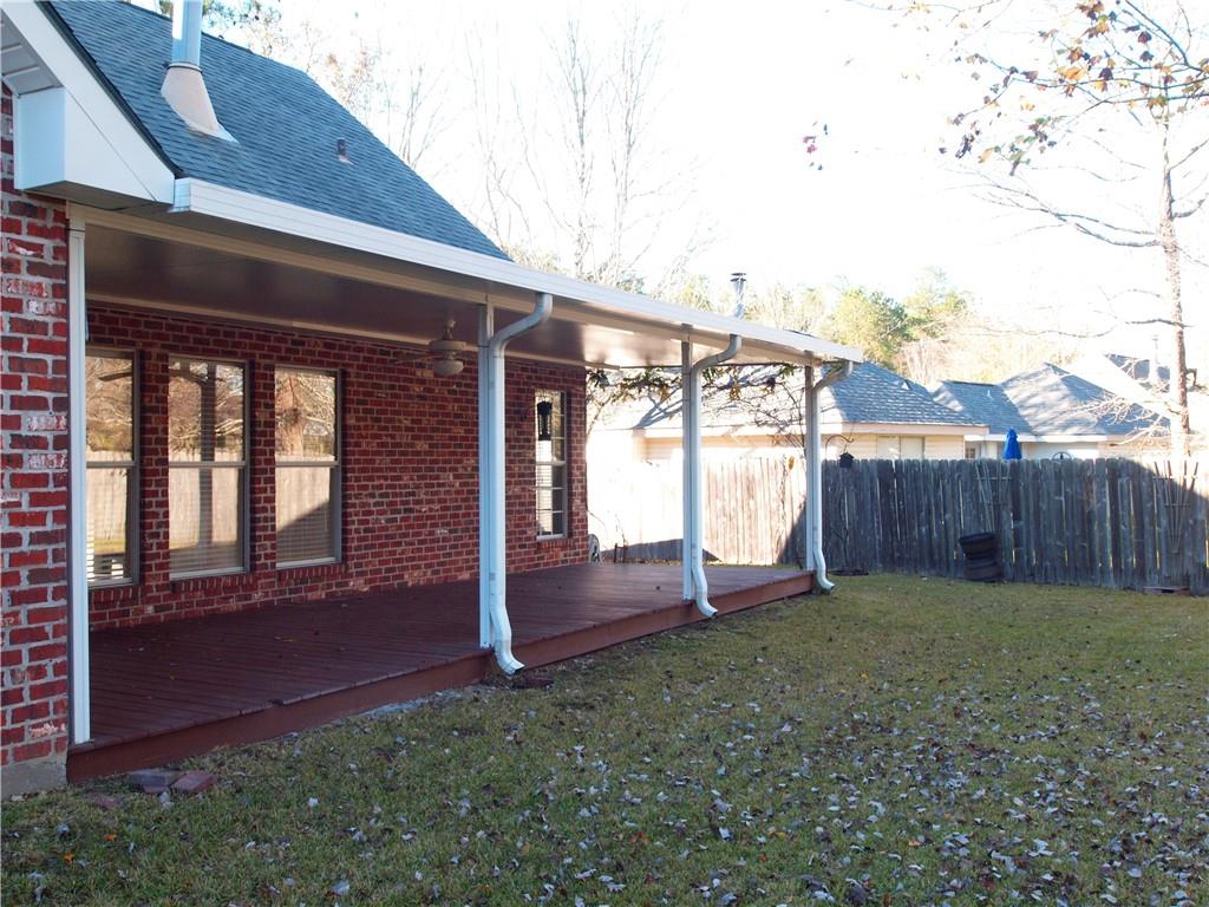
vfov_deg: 41.8
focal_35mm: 34
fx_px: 1187
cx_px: 604
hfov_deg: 54.0
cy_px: 454
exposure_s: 1/100
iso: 320
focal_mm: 17
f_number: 6.3
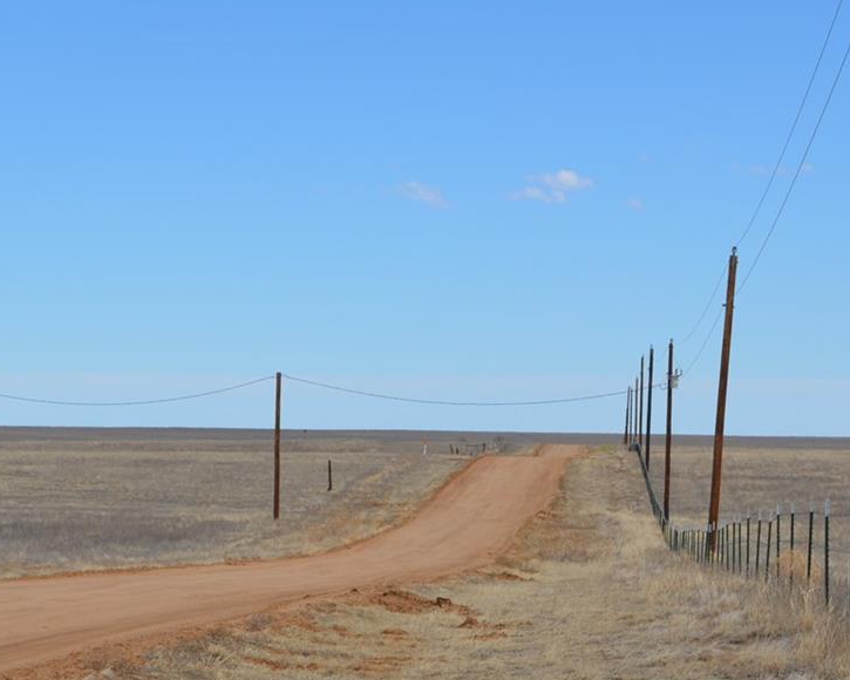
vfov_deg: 10.0
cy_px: 371
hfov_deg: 12.4
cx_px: 721
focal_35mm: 155
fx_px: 3899
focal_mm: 50
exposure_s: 1/320
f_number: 9
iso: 100
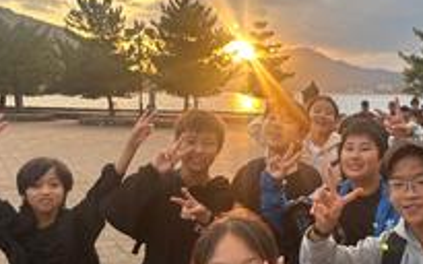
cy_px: 147
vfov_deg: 27.4
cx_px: 312
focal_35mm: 47
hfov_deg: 41.5
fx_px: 542
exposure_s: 1/197
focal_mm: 5.96
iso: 40
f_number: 1.6
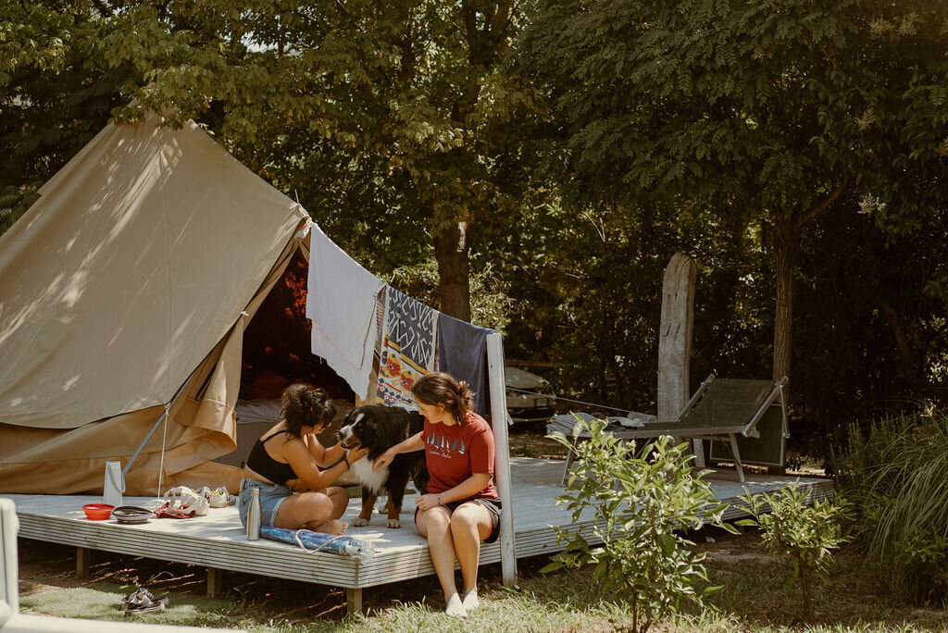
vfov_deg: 24.3
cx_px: 474
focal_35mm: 56
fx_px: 1472
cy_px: 316
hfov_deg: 35.7
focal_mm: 55
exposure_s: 1/500
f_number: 3.2
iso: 160
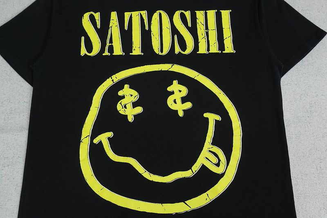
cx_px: 164
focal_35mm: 32
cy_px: 109
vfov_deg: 41.7
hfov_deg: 59.5
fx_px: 286
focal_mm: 21
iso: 1000
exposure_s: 1/160
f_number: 8
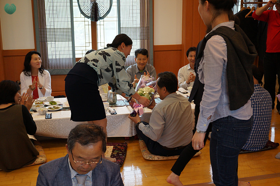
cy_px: 93
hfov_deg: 43.6
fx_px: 350
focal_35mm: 45
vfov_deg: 29.8
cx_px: 140
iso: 800
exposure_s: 1/160
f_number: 4
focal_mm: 30
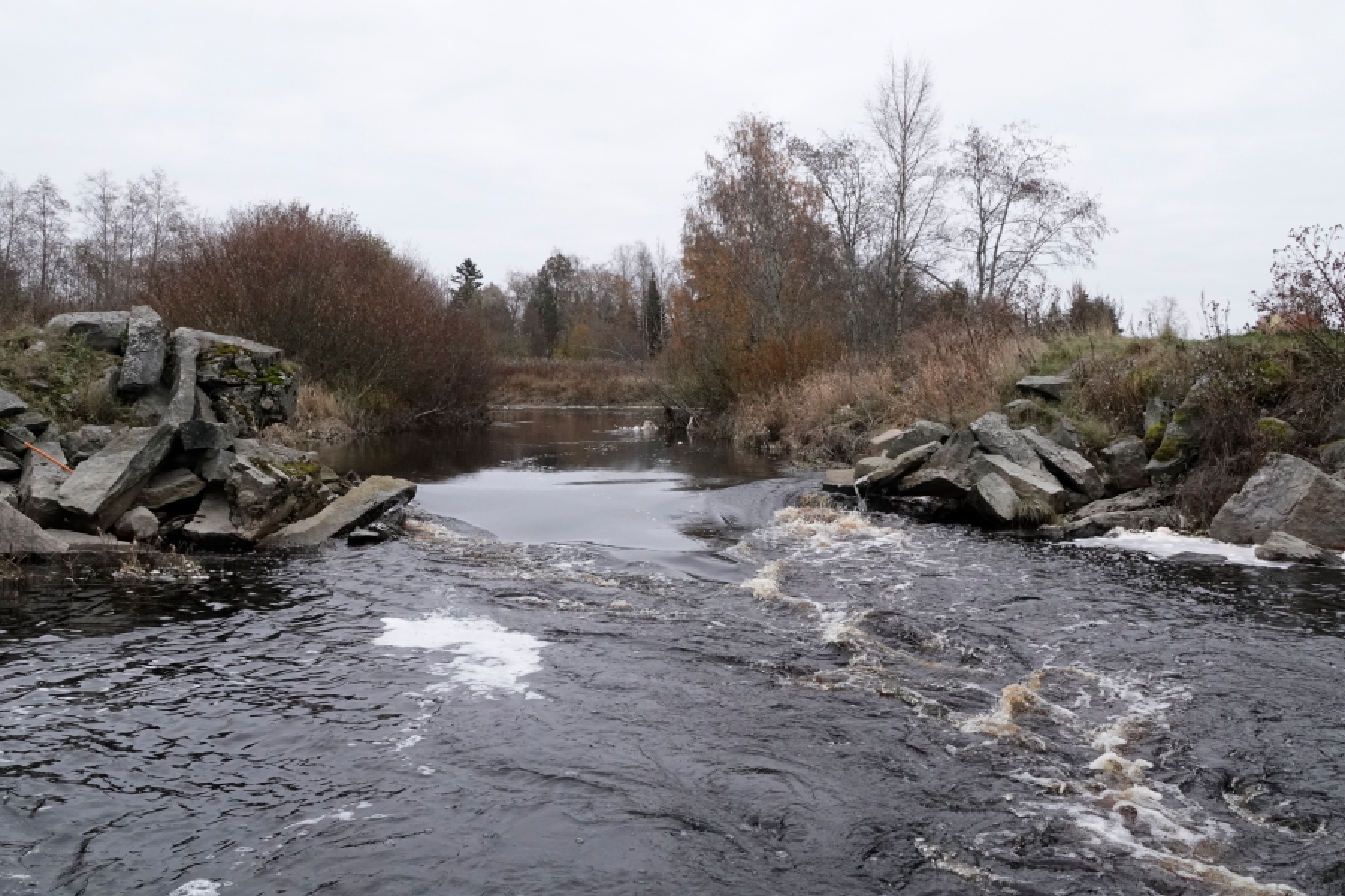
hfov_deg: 58.7
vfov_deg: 41.1
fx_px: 1195
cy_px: 448
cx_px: 672
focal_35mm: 32
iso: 1250
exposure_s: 1/320
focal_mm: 11.77
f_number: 8
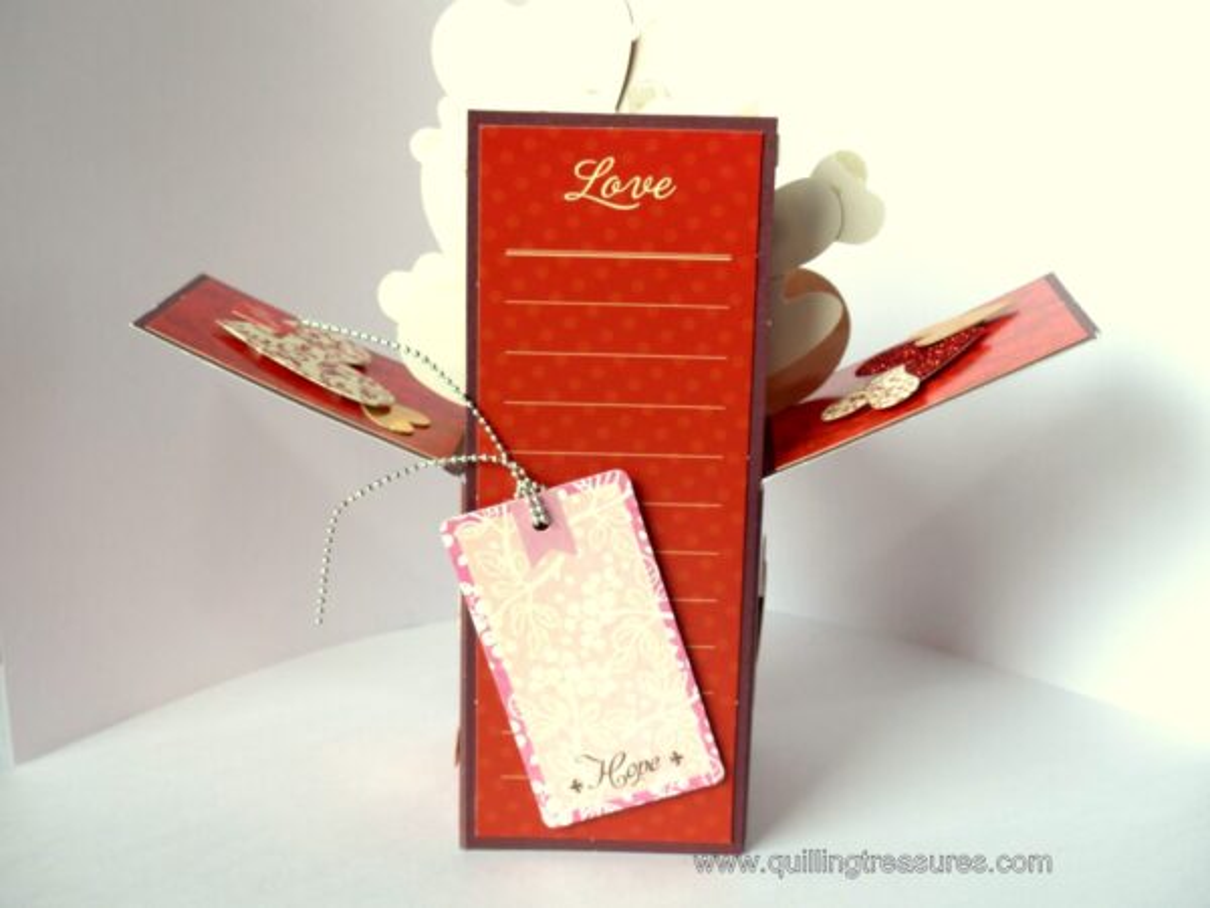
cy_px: 454
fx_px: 1888
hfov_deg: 35.5
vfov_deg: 27.0
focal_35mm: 54
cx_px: 605
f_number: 2.8
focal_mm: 9.8
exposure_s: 1/125
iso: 100
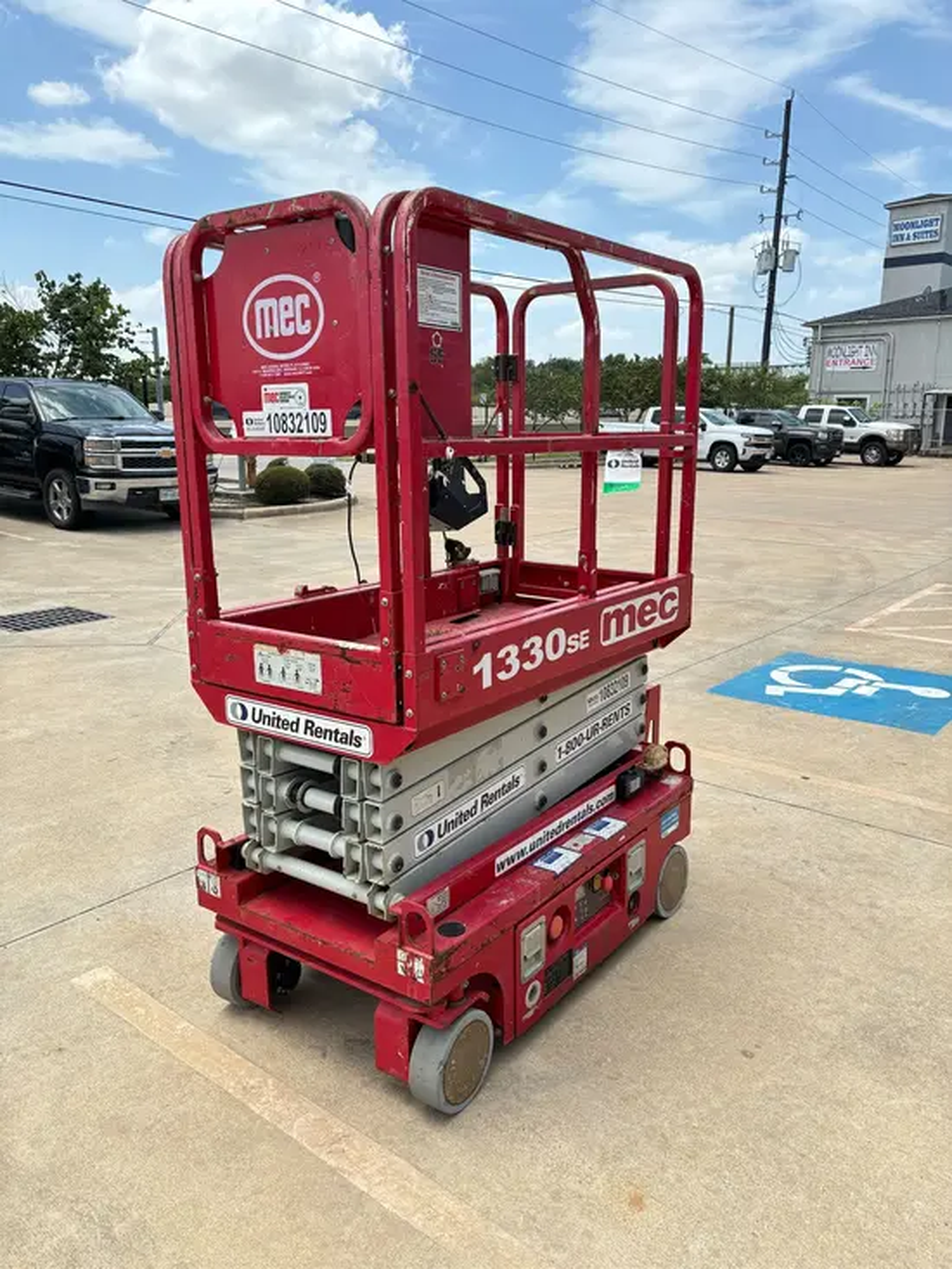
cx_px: 476
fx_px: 953
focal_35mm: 26
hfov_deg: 53.1
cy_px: 634
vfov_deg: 67.3
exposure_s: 1/1279
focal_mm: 5.96
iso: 50
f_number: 1.6
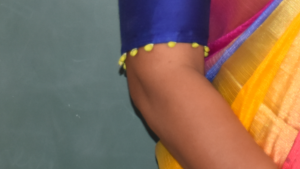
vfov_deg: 5.3
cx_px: 297
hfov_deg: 9.5
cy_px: -95
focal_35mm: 226
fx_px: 1799
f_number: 4.8
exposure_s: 1/90
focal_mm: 35
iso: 800
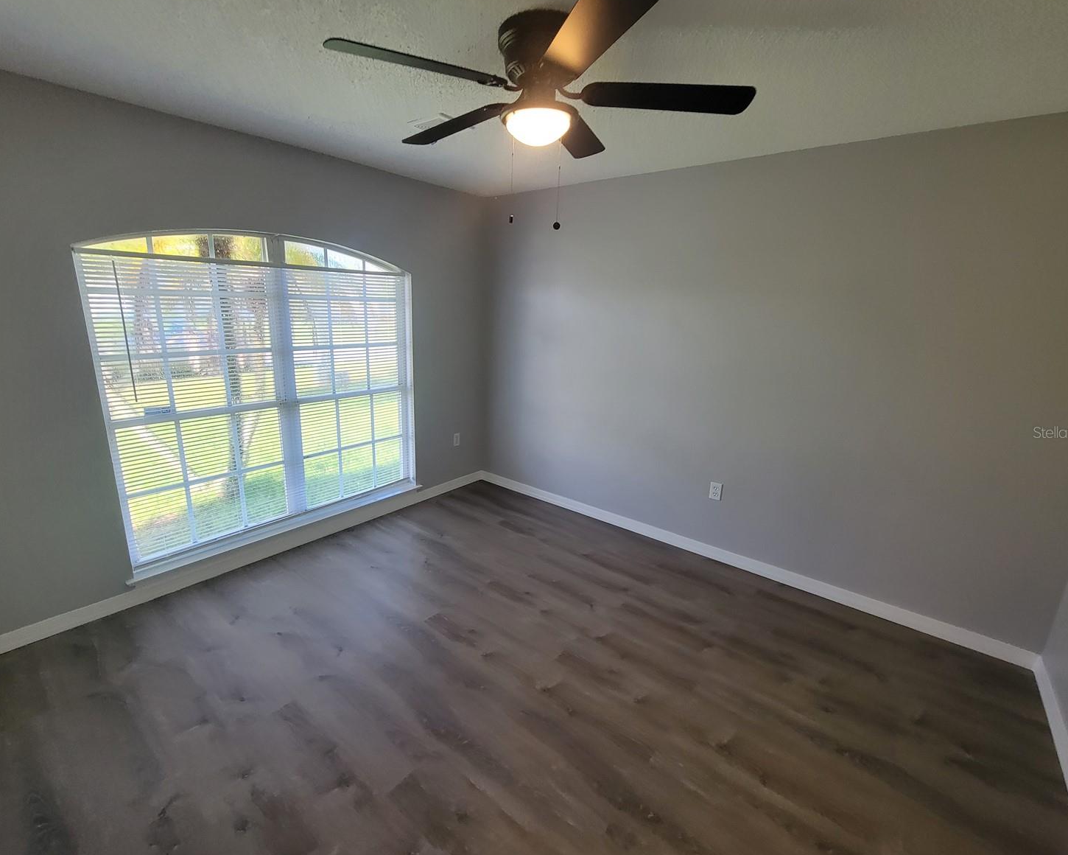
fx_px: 443
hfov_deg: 100.7
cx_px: 513
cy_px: 432
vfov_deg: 88.0
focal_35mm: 14
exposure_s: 1/60
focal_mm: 2.2
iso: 125
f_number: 2.2
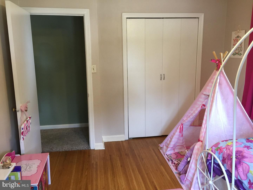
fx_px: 212
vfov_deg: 48.2
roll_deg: -0.5
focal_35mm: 29
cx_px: 126
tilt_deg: -11.2
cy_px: 95
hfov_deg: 61.7
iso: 50
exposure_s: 1/15
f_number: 2.2
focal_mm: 4.15
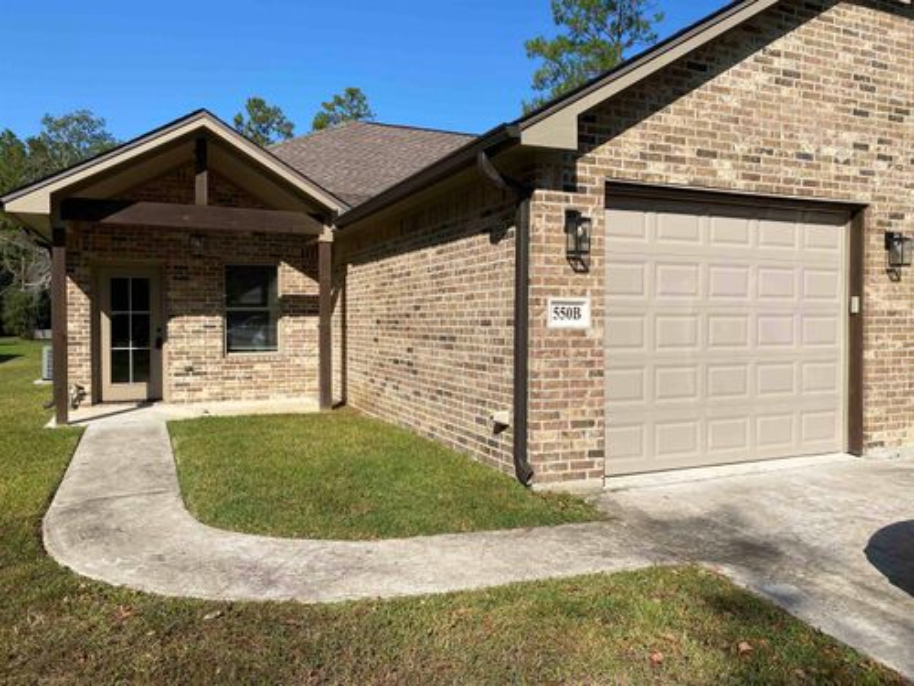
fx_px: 687
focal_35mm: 26
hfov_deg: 67.3
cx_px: 457
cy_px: 343
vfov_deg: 53.1
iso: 32
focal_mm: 4.25
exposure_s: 1/3497
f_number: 1.8
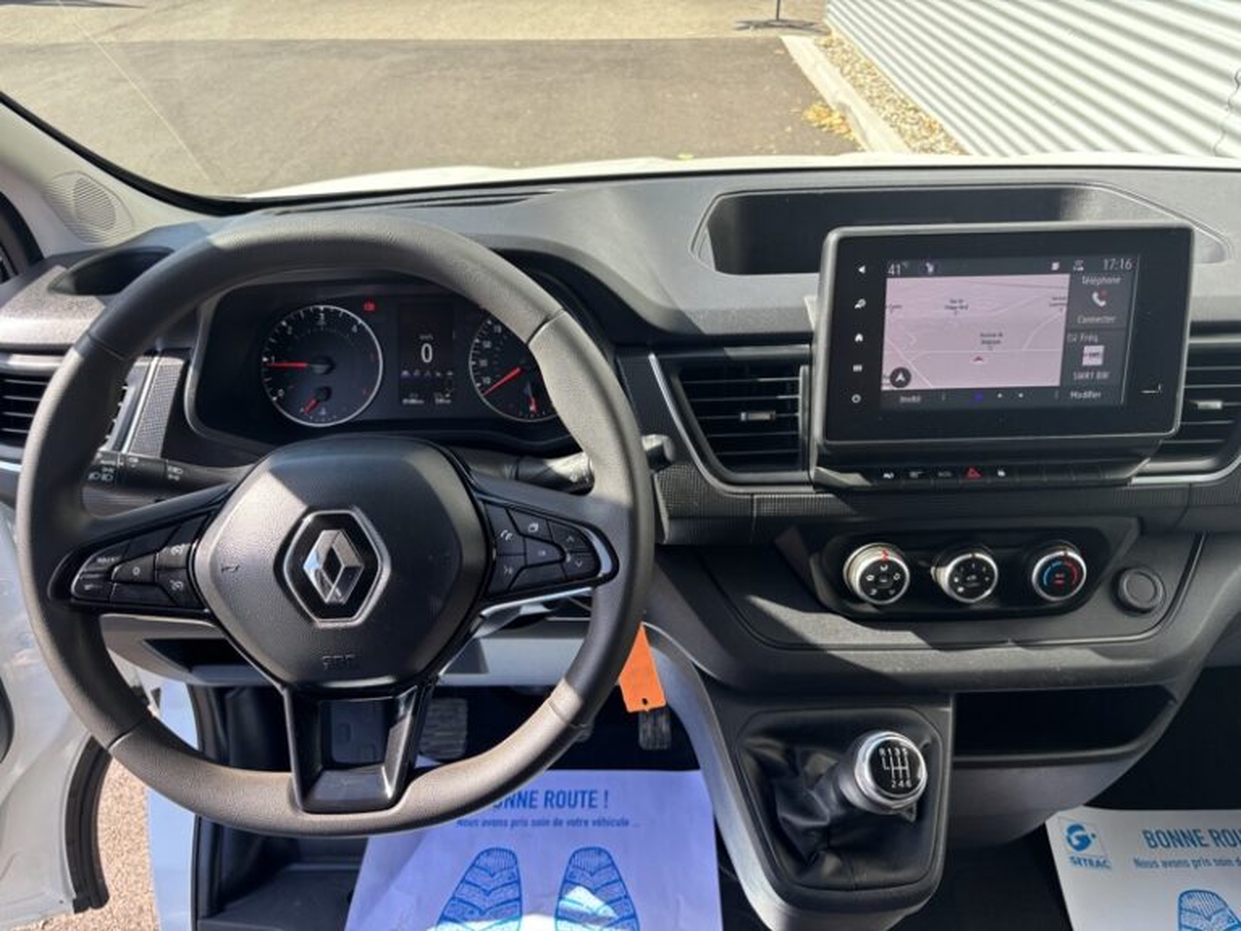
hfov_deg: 67.3
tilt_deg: -34.9
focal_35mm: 26
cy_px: 466
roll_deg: +0.9
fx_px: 932
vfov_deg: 53.1
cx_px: 620
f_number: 1.6
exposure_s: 1/334
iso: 50
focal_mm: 5.96
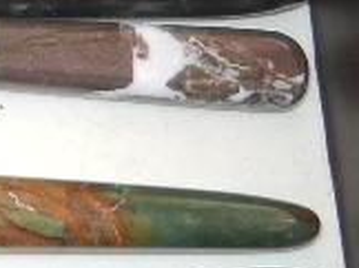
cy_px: 33
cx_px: -346
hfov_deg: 11.1
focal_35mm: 162
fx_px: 1678
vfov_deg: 9.1
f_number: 3.1
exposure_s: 1/30
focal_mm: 6.72
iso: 125
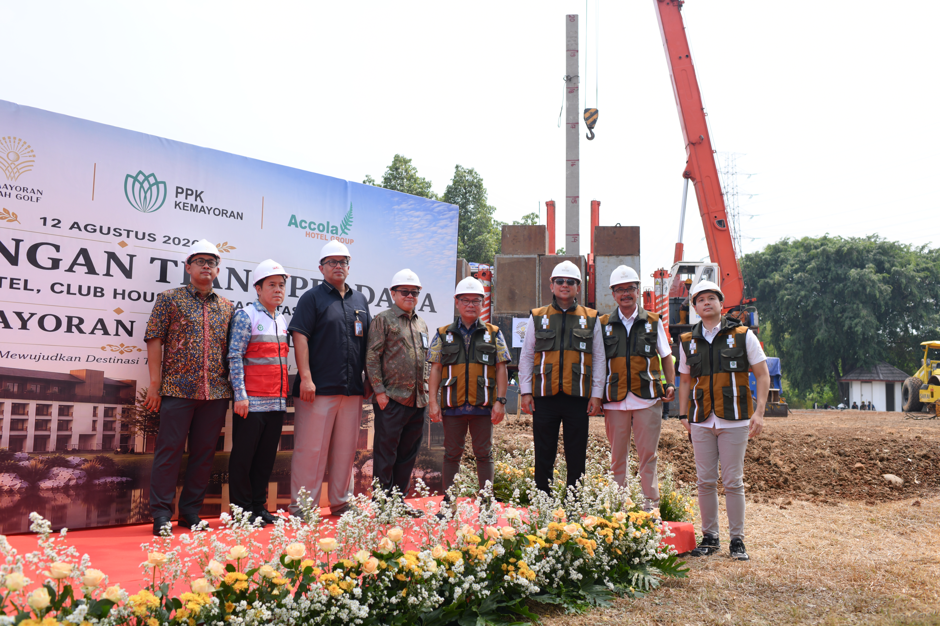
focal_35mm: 35
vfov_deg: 37.9
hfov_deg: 54.4
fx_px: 914
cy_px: 313
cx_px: 470
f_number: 4.5
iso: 200
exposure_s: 1/1000
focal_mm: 35
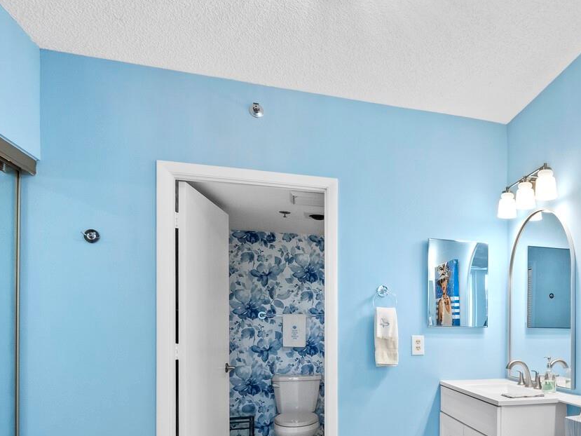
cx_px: 465
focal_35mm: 27
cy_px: 311
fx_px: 453
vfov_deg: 49.9
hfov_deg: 60.1
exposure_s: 1/6
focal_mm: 7
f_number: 9
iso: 500
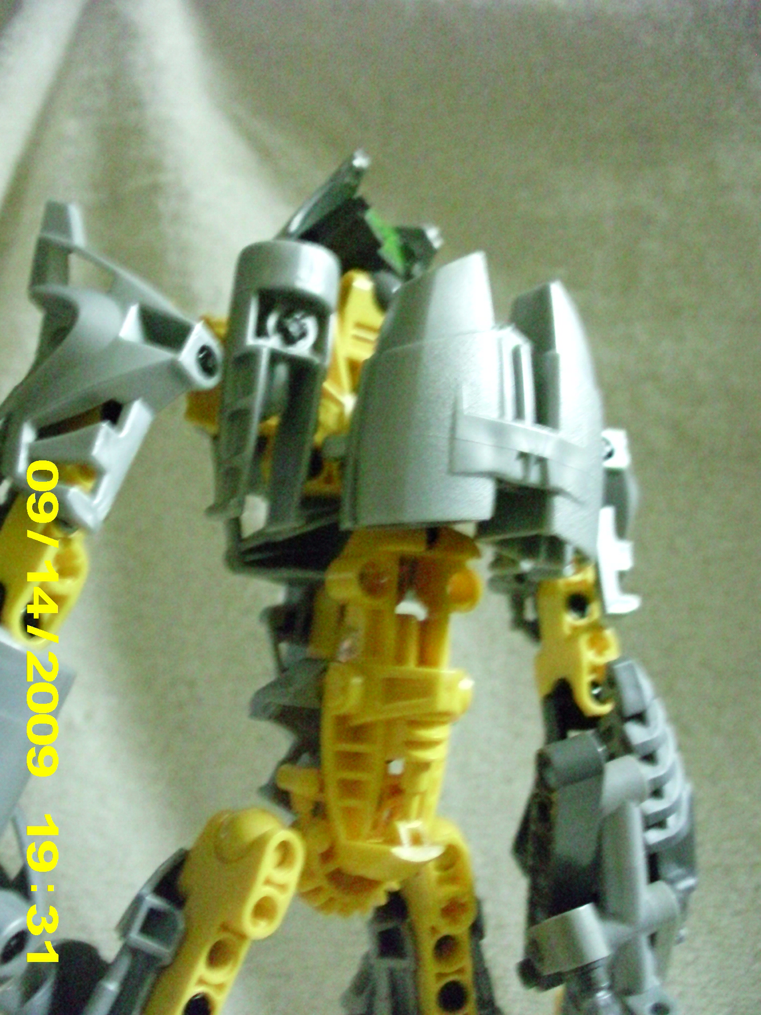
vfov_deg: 49.0
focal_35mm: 38
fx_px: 1114
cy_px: 508
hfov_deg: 37.7
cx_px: 380
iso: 1600
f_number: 3.1
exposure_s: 1/11
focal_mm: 6.3
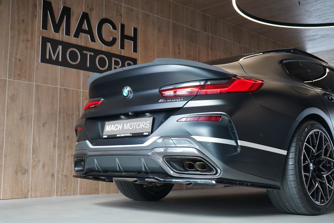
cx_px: 167
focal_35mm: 44
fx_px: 408
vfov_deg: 30.5
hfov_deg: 44.5
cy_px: 112
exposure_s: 1/160
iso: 1600
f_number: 4.5
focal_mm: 44
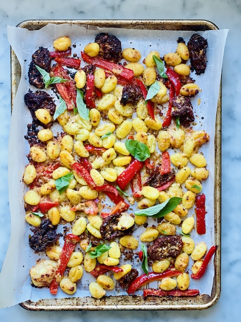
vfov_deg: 36.8
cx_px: 120
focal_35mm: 52
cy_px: 161
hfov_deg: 28.0
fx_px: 483
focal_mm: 6
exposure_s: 1/68
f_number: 2
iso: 250
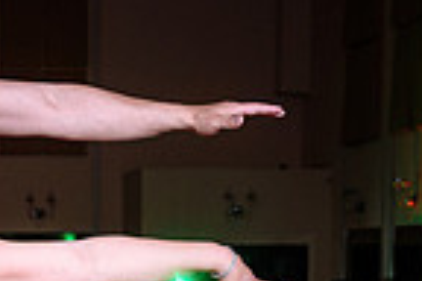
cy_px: 427
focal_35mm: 150
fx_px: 1758
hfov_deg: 13.4
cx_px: -26
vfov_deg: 8.9
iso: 500
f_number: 4.5
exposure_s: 1/100
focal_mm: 33
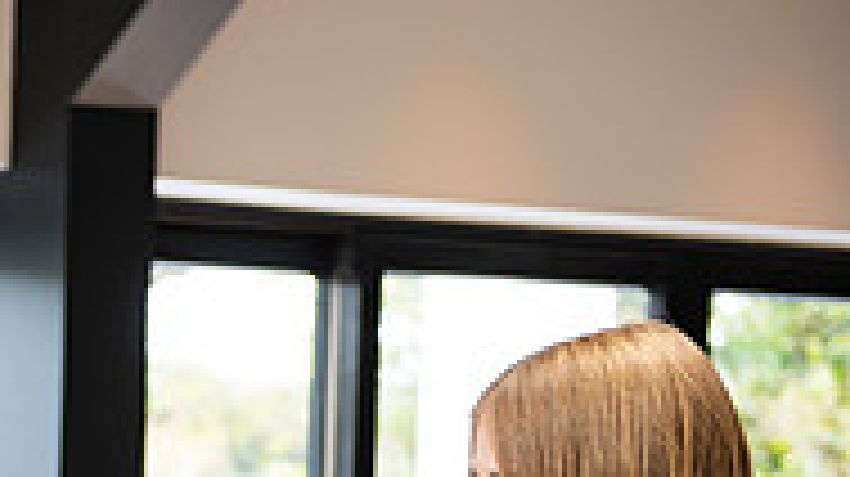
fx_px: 3987
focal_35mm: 177
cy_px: 853
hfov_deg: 11.7
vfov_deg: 6.7
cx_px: -423
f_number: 3.5
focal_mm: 55
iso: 400
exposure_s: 1/160
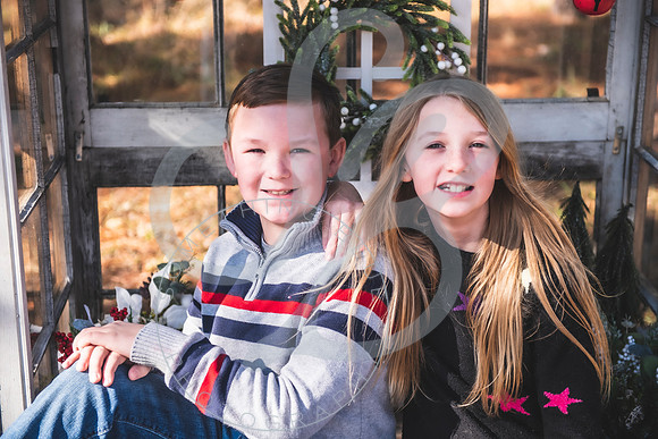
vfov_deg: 19.4
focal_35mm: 70
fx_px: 1283
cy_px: 219
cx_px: 329
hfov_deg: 28.8
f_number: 2.8
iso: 100
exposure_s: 1/500
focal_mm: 70
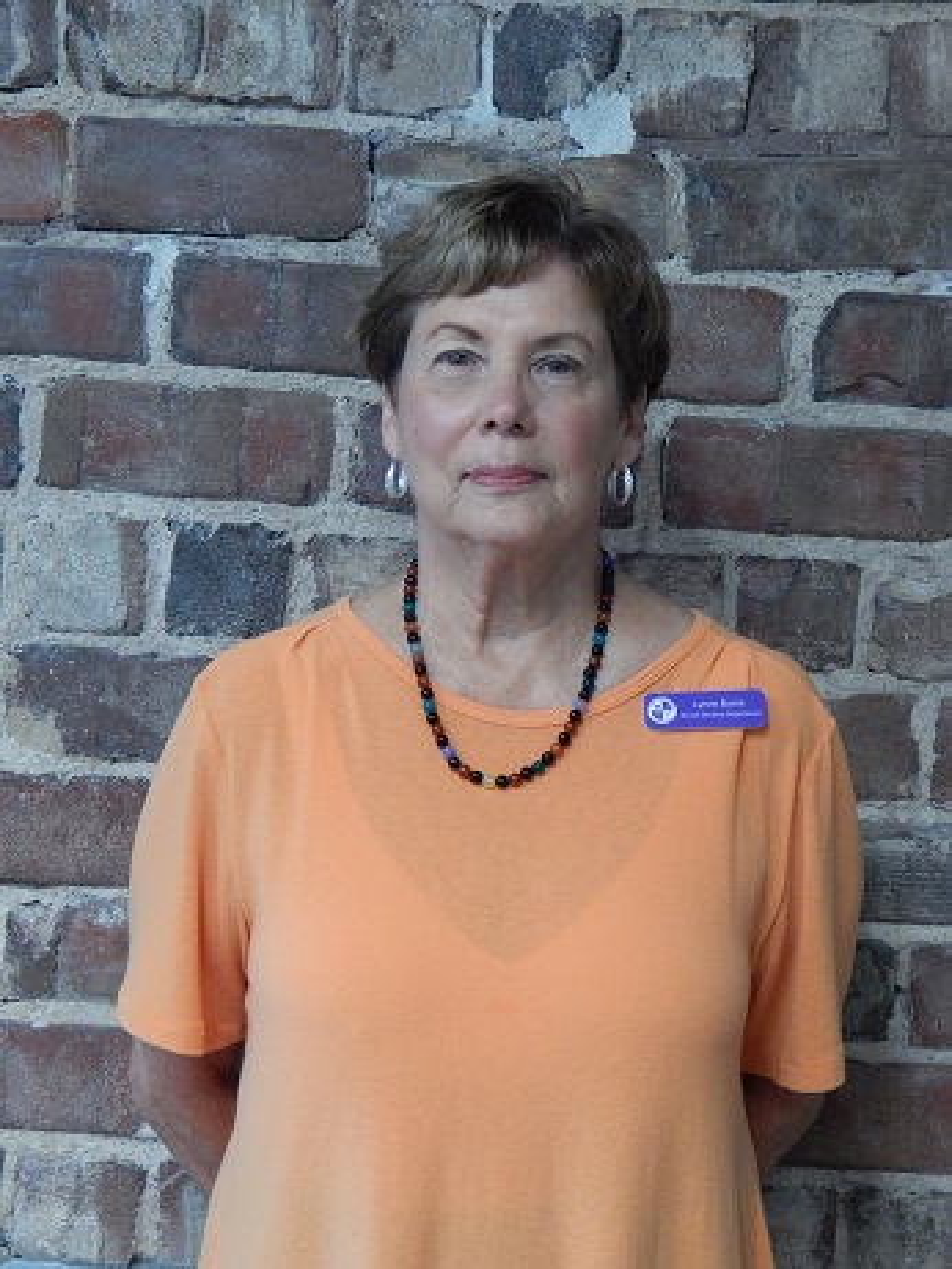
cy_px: 634
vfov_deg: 28.2
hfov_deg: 21.3
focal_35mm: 69
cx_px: 476
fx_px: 2529
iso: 400
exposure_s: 1/10
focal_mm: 12.3
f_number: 4.1
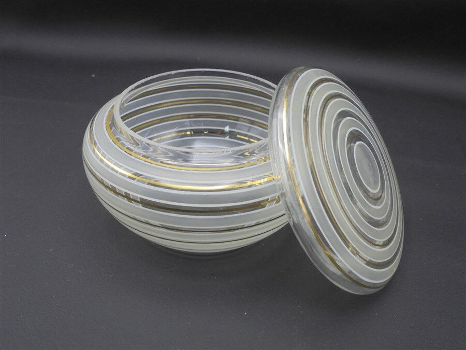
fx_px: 458
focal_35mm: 34
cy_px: 175
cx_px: 233
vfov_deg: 41.8
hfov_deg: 54.0
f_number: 4
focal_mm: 6.1
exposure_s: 1/30
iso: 200
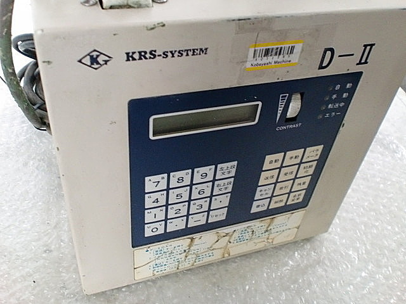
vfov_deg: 40.7
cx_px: 203
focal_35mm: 35
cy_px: 152
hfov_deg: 52.6
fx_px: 411
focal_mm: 6.3
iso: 500
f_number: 3.1
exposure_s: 1/60
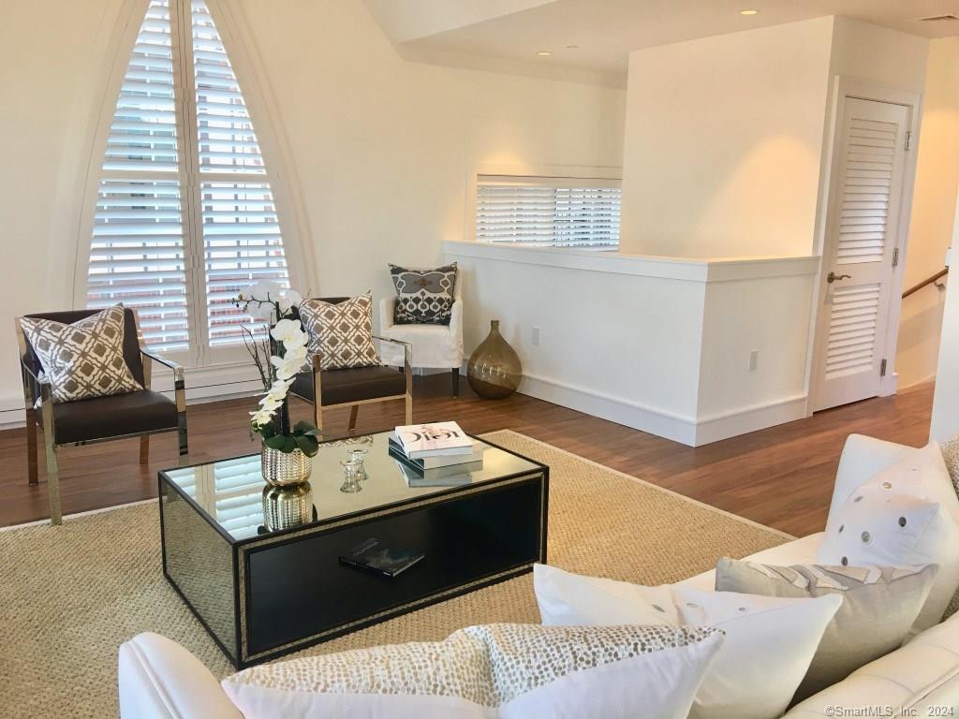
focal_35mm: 29
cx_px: 480
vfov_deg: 48.2
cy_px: 360
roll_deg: -0.6
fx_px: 803
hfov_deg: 61.7
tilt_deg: -10.4
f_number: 2.2
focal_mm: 4.15
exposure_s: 1/30
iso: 25
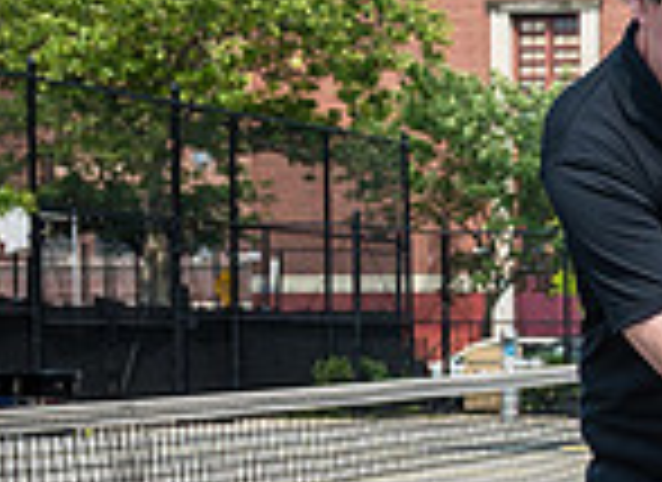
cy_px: 481
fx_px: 2592
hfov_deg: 13.1
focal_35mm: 137
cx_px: 1206
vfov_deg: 10.5
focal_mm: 26
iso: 200
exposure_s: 1/1600
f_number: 4.5
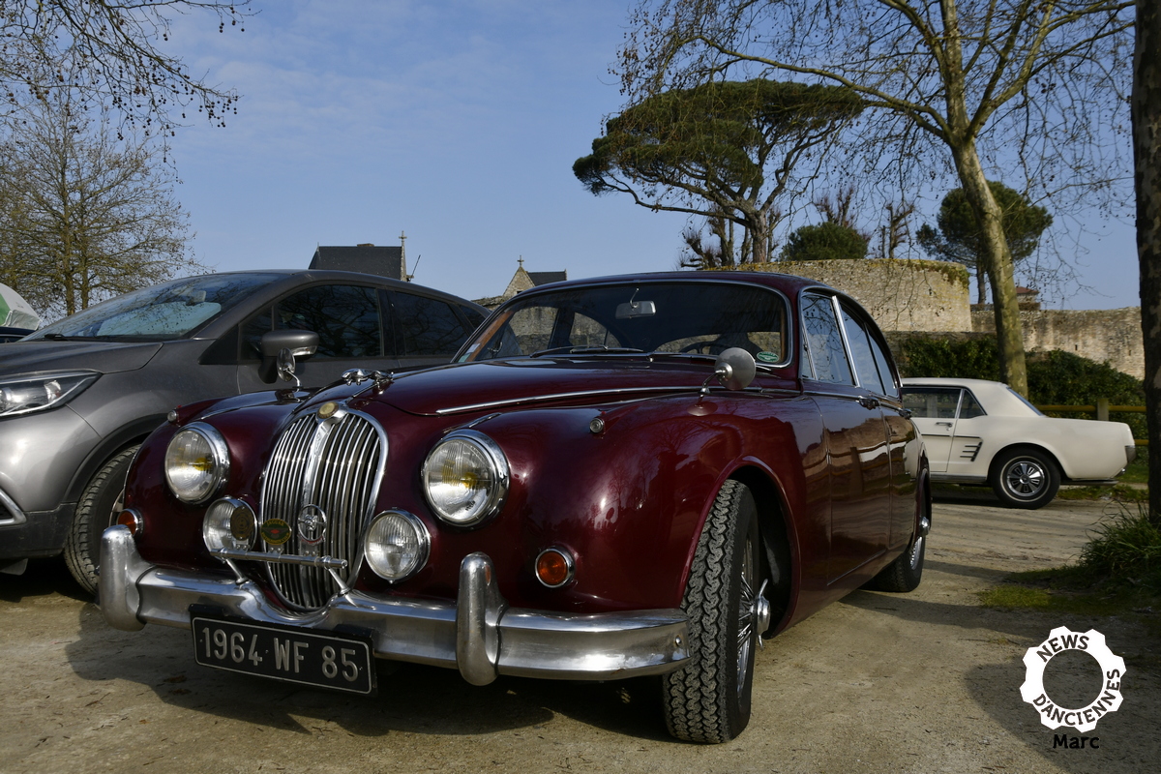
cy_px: 387
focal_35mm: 31
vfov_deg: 42.3
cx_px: 580
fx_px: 1000
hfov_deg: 60.3
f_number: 10
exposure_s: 1/400
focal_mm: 21
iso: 100
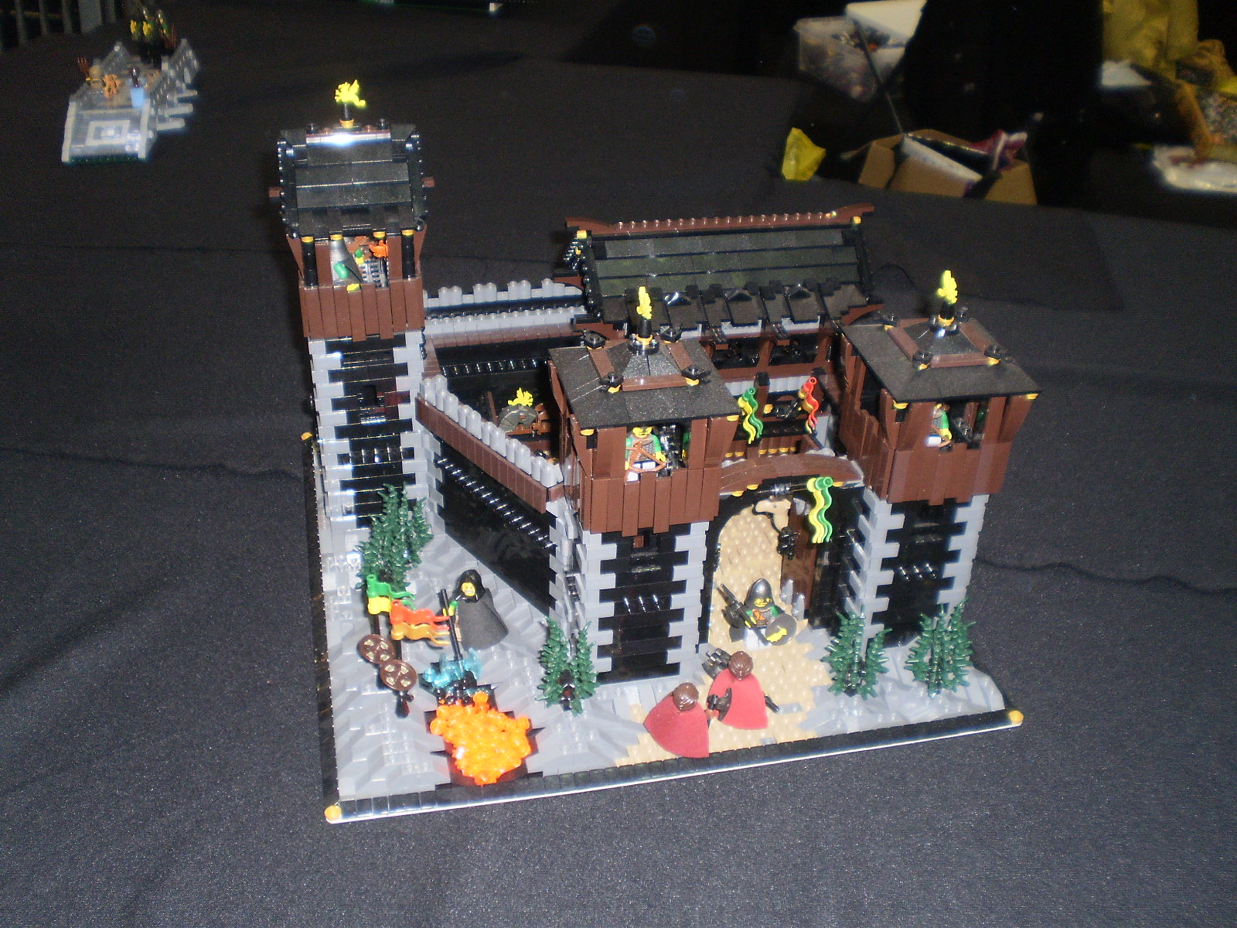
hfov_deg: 51.4
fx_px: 1286
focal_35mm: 36
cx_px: 618
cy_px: 464
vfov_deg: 39.7
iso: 125
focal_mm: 6.3
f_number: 3.1
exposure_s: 1/30
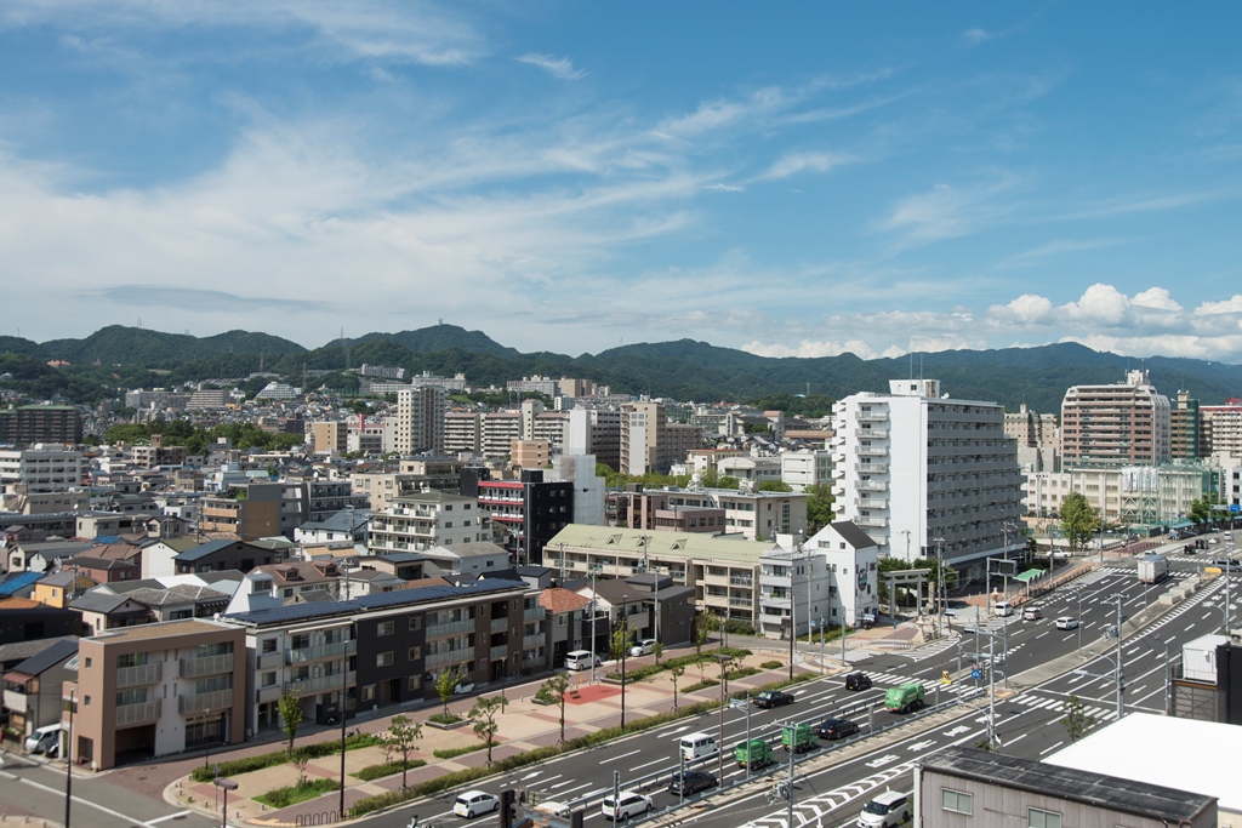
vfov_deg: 37.9
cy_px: 414
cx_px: 621
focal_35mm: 35
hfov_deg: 54.4
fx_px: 1208
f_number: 11
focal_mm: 35
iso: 100
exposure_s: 1/250
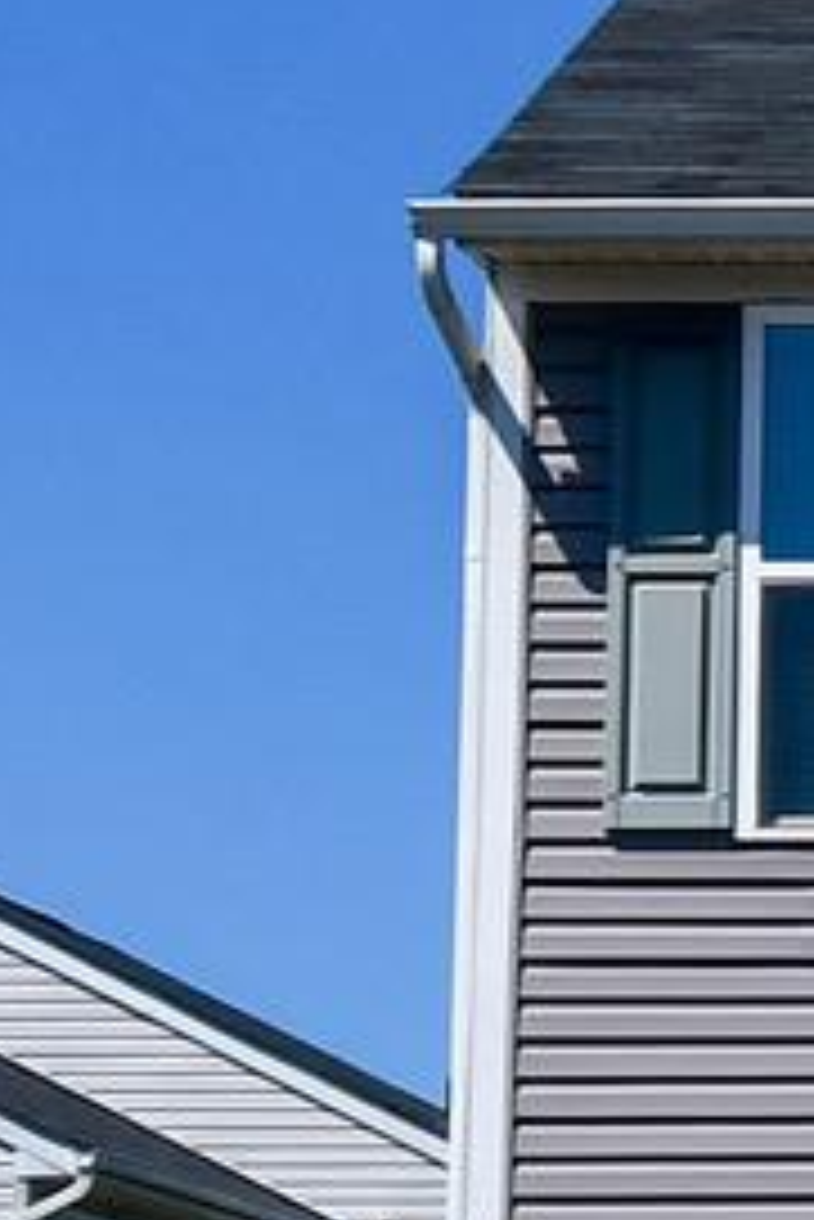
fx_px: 6402
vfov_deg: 10.8
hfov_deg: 6.5
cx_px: 2563
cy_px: 970
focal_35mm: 189
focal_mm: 17
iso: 100
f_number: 10
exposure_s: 1/400
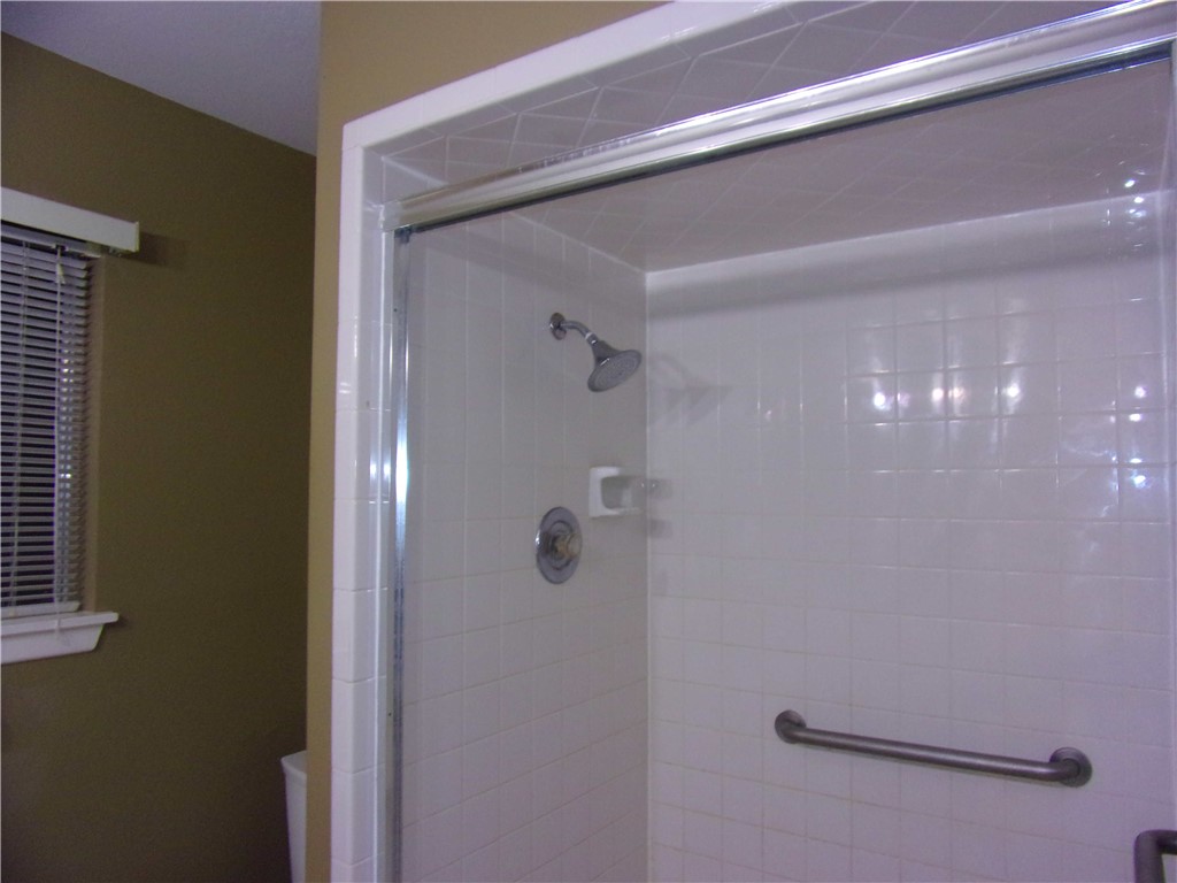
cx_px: 588
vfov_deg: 56.8
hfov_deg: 71.6
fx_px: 816
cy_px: 442
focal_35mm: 24
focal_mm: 4.3
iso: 160
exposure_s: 1/34
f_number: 3.3
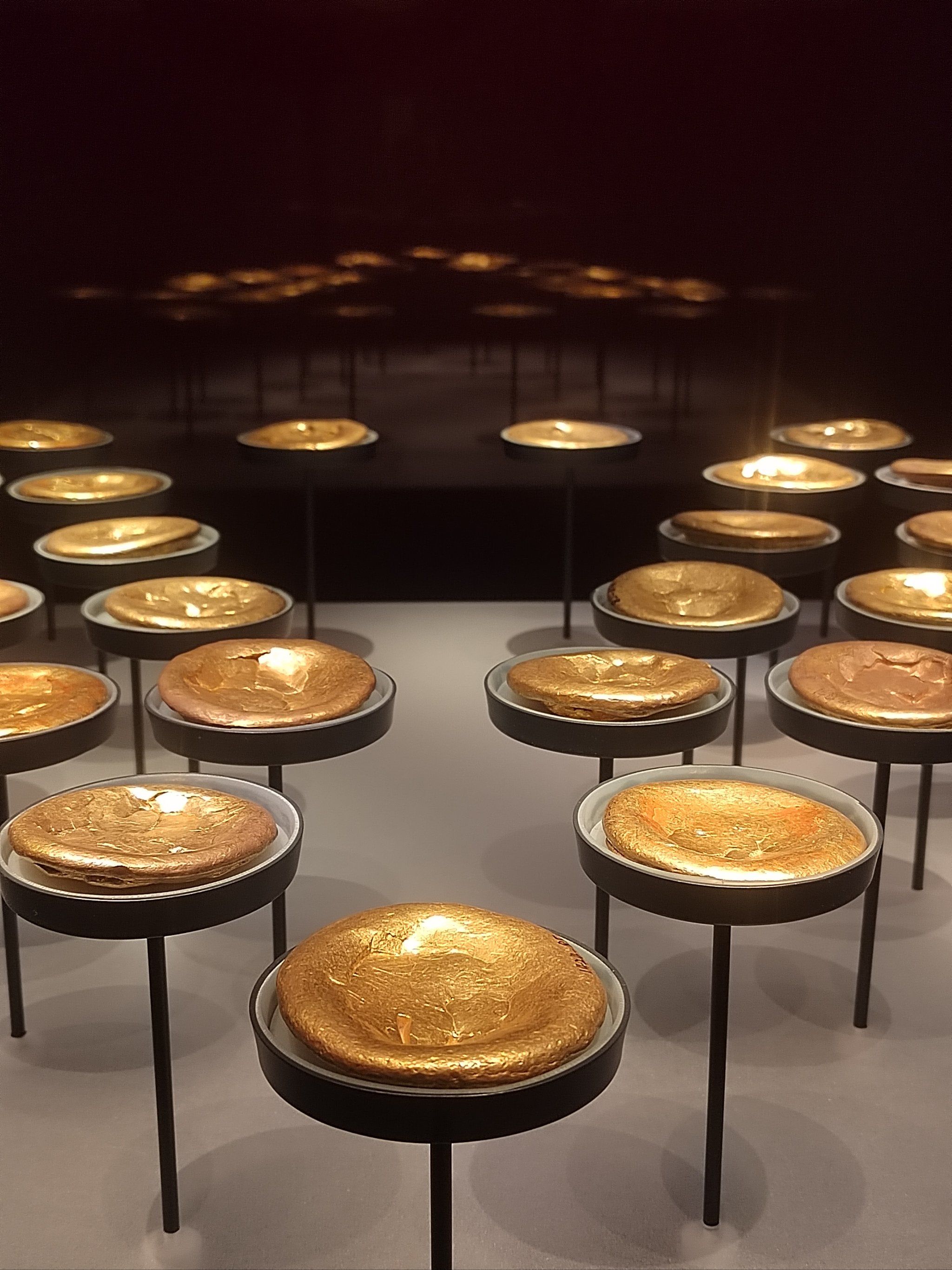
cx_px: 476
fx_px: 1687
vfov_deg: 41.2
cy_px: 635
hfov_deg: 31.5
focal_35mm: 46
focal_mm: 5.52
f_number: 1.9
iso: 884
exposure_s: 1/100
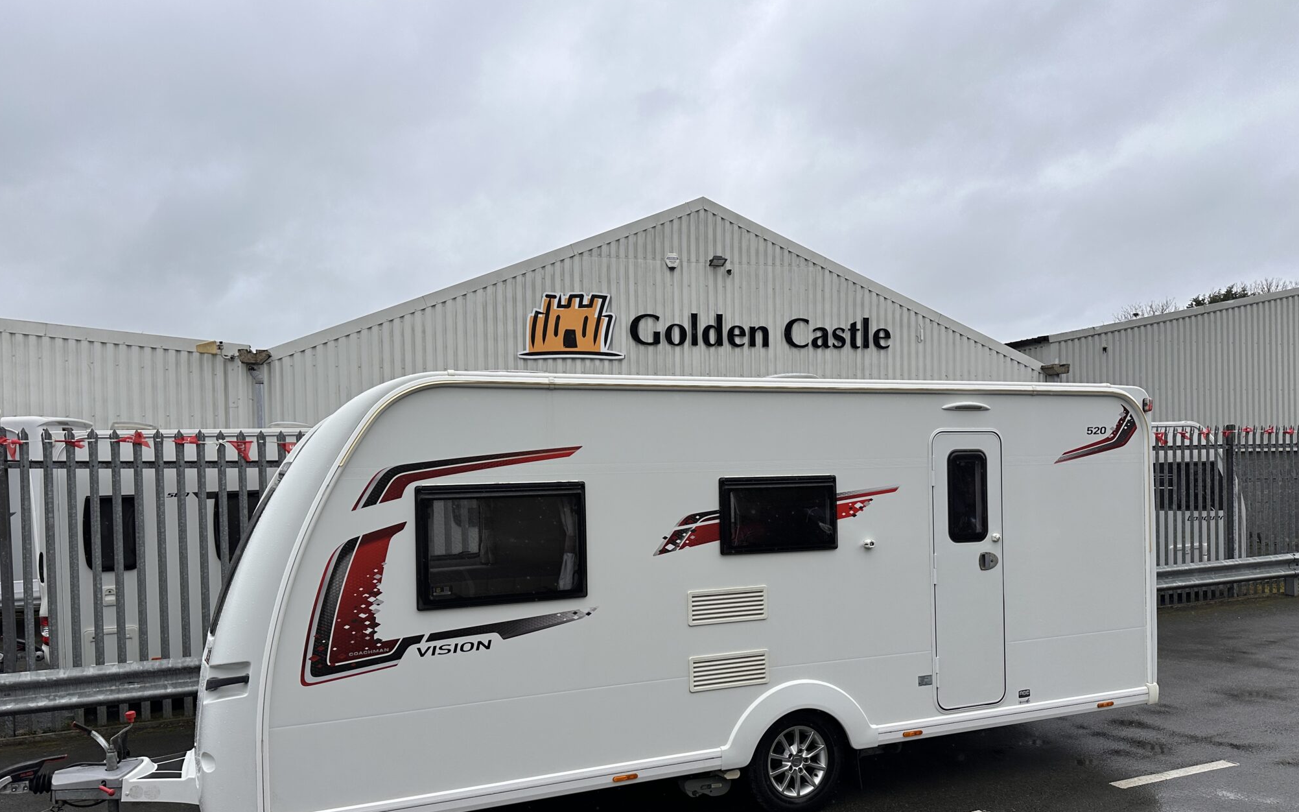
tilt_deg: +0.1
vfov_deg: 47.4
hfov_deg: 70.4
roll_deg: +0.5
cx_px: 636
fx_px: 920
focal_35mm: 26
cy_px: 469
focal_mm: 6.86
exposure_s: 1/1949
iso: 80
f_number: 1.78
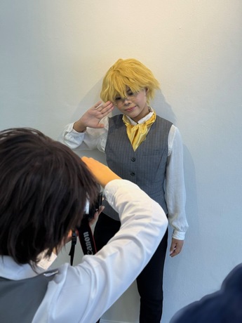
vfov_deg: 39.7
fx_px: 447
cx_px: 121
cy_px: 162
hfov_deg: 30.3
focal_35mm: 48
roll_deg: -2.7
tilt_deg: -19.2
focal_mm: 6.76
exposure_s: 1/100
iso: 125
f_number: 1.78
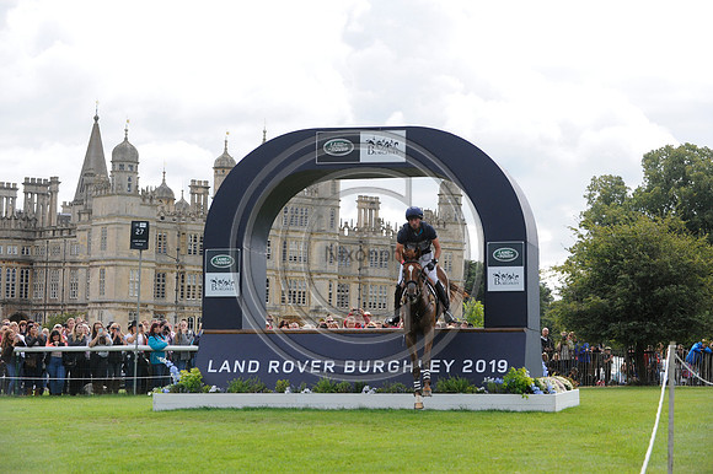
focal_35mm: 98
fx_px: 1940
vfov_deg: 13.9
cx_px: 356
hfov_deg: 20.8
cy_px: 237
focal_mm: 98
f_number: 5.6
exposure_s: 1/3200
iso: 1600
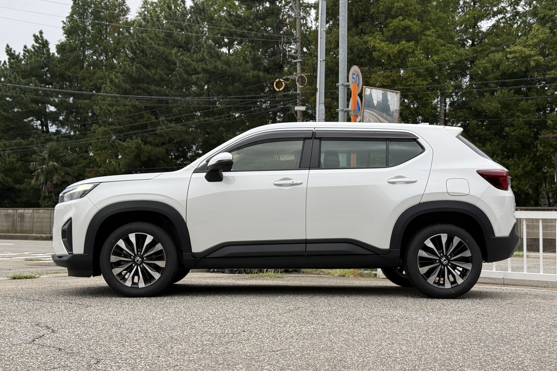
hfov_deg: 39.6
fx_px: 774
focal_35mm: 50
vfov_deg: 27.0
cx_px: 279
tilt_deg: +3.9
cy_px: 190
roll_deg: -0.2
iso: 80
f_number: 1.78
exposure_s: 1/631
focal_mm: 6.76
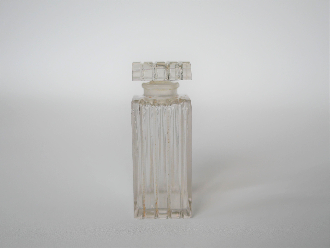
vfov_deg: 36.0
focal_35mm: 40
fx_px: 381
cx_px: 165
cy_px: 124
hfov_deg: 46.8
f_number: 2
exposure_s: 1/160
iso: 200
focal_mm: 20
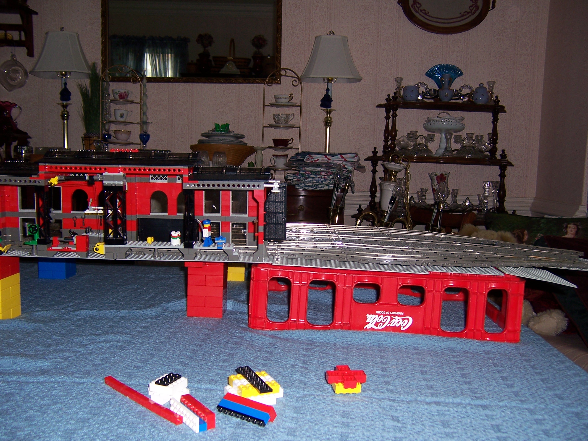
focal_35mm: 33
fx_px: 561
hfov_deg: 55.4
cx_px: 294
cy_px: 220
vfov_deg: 42.9
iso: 80
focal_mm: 5.5
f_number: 2.8
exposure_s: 1/60
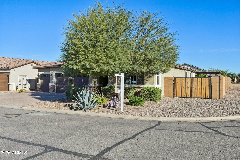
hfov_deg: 61.9
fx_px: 200
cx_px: 120
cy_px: 80
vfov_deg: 43.6
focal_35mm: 30
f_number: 8
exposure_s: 1/500
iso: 100
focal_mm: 30
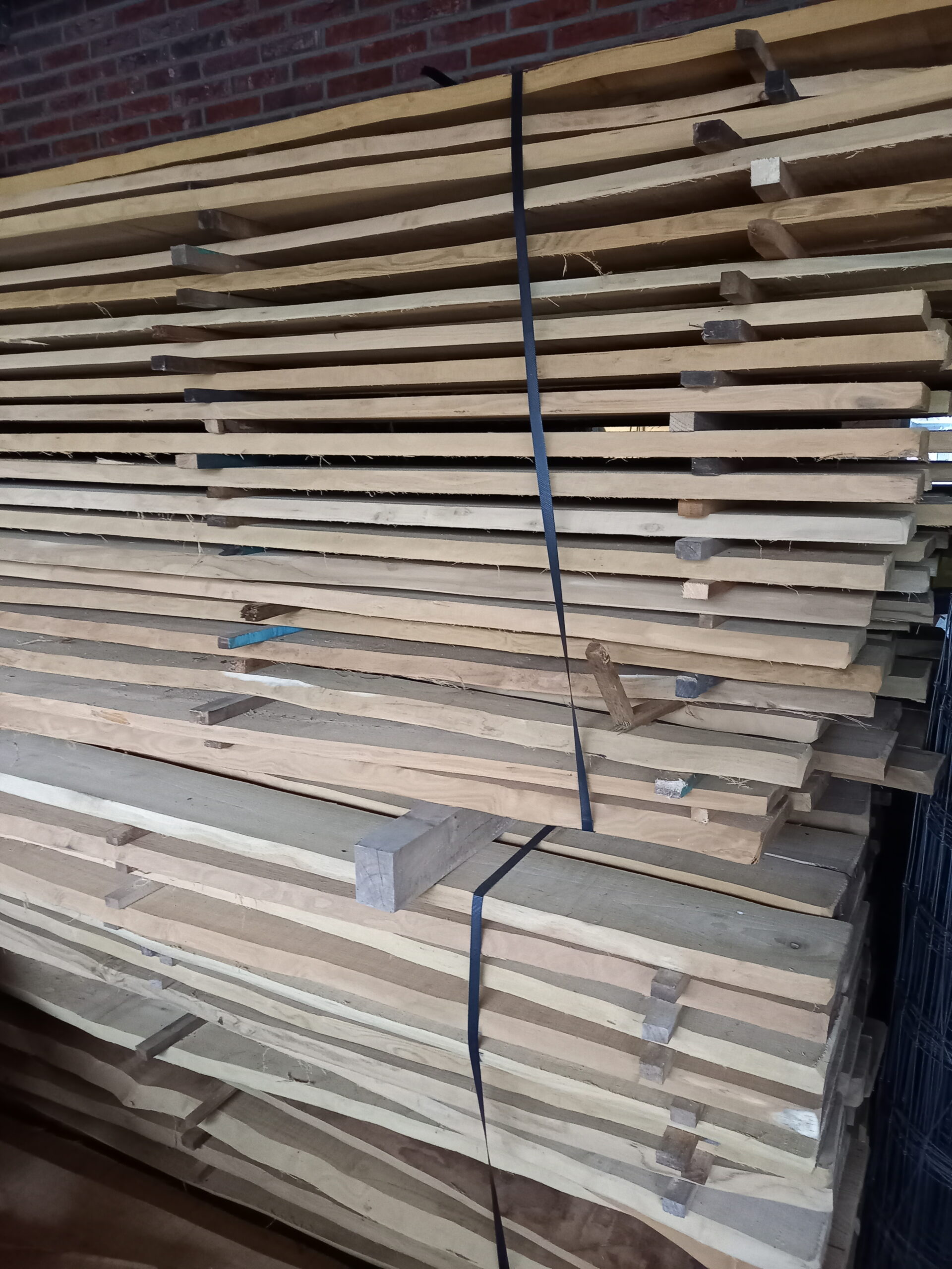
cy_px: 634
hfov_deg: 54.9
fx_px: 917
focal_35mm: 25
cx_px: 476
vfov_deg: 69.4
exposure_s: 1/25
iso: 800
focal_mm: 4.6
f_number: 2
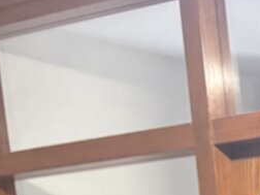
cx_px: 528
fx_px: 991
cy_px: 433
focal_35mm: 132
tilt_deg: -6.9
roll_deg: +4.8
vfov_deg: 10.1
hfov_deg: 12.9
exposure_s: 1/33
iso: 500
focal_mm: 5.96
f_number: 1.6
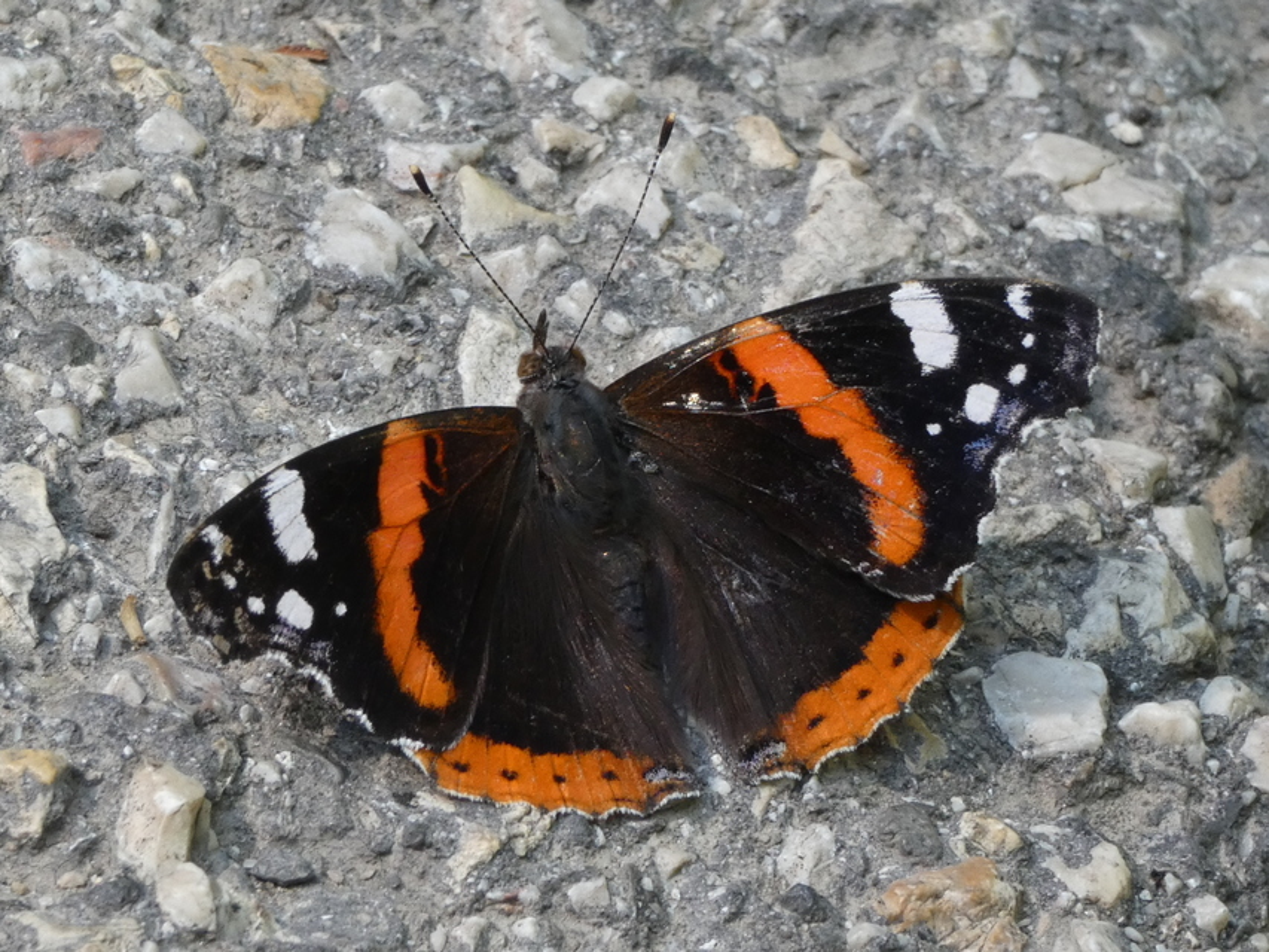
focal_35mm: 189
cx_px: 634
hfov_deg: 10.5
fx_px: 6930
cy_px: 476
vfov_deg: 7.9
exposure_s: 1/80
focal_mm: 33.9
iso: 250
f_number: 5.5
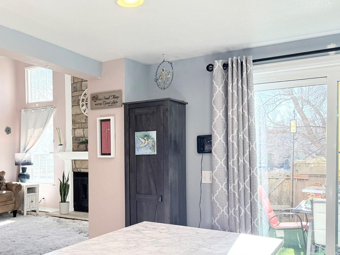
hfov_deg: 49.9
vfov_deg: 39.4
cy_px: 160
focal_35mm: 36
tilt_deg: -0.6
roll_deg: +0.3
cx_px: 99
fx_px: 354
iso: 100
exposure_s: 1/327
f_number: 1.78
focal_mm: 6.76
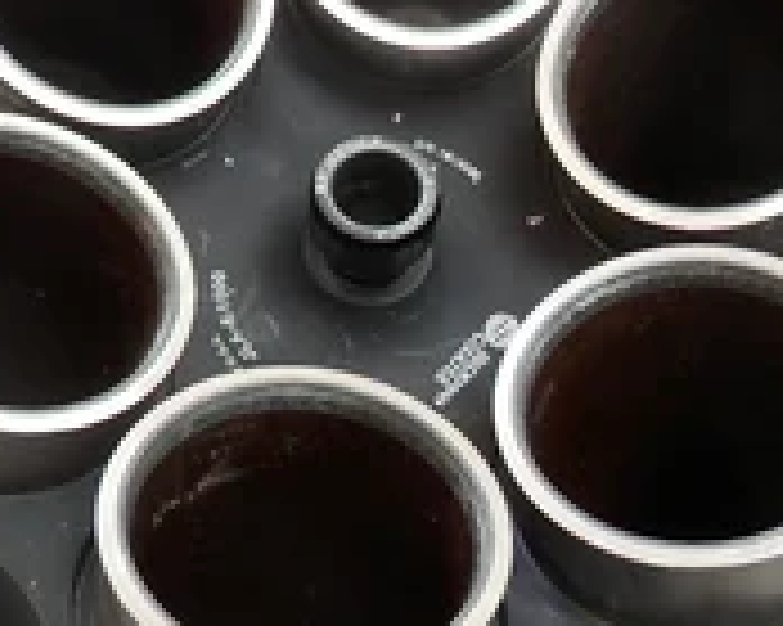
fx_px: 1297
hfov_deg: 33.6
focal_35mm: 56
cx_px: 369
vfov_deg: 27.0
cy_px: 387
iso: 200
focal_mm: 4.5
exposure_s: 1/25
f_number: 3
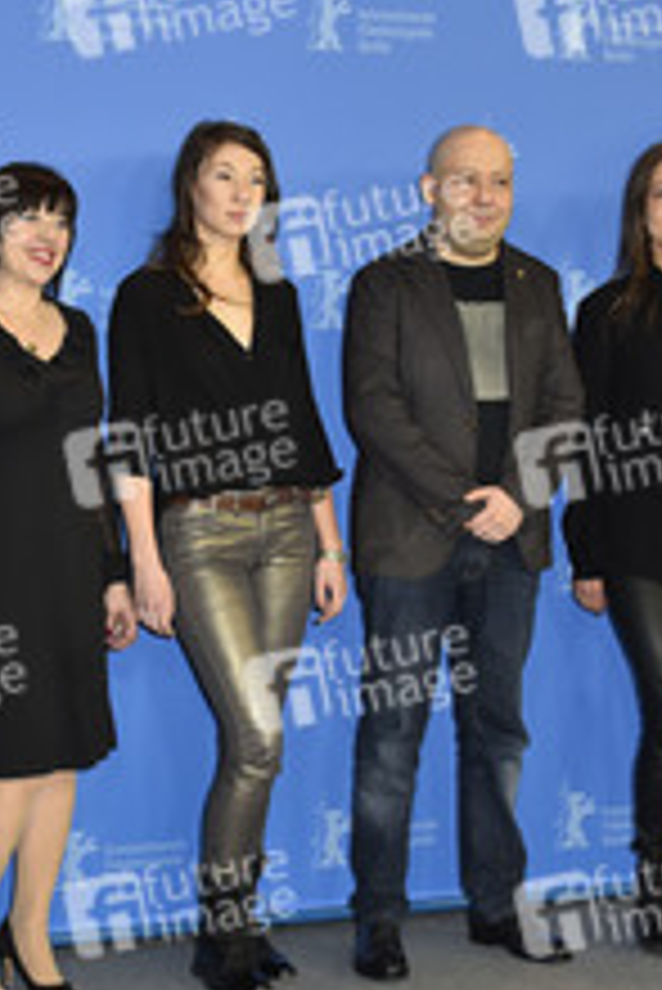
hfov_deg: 16.7
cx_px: 241
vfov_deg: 24.7
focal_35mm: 82
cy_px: 567
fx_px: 2258
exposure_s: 1/125
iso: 640
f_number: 5.6
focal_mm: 40
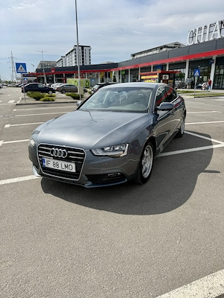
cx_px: 112
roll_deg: +0.2
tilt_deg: -16.9
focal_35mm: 24
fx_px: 207
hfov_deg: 56.8
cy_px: 149
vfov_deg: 71.6
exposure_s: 1/6711
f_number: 1.78
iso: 80
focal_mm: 6.76
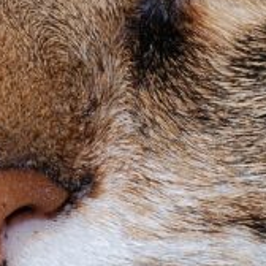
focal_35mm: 585
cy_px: -33
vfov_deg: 3.0
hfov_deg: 3.0
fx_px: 5086
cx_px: 32
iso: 100
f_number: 18
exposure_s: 1/80
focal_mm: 100
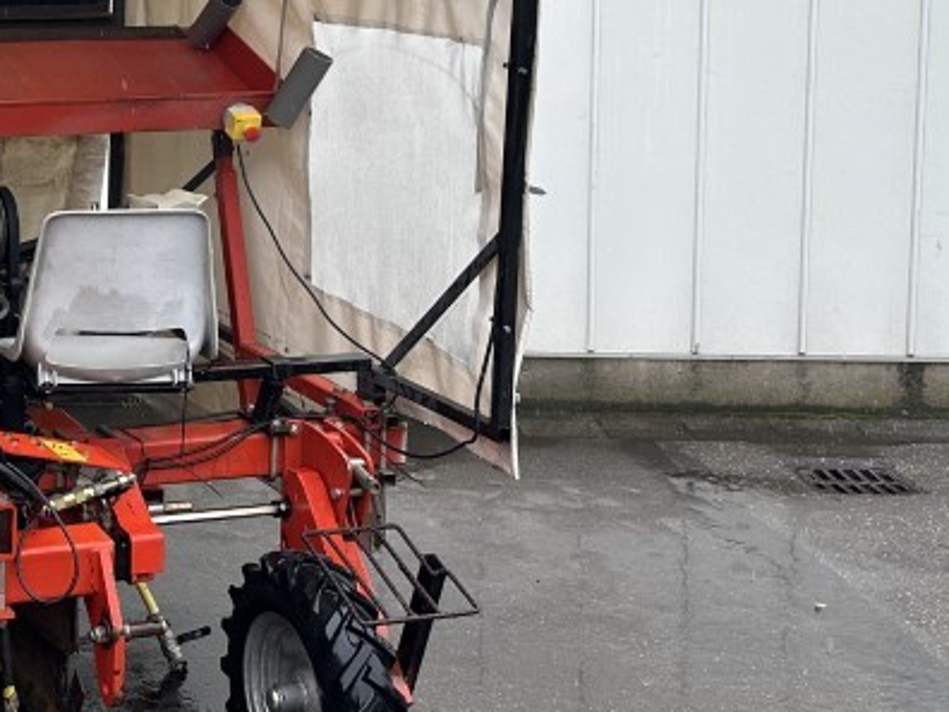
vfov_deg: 23.3
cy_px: 151
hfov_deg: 28.2
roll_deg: +1.3
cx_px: -113
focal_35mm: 62
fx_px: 1700
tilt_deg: -6.3
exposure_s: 1/729
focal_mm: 6.86
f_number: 1.78
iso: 80
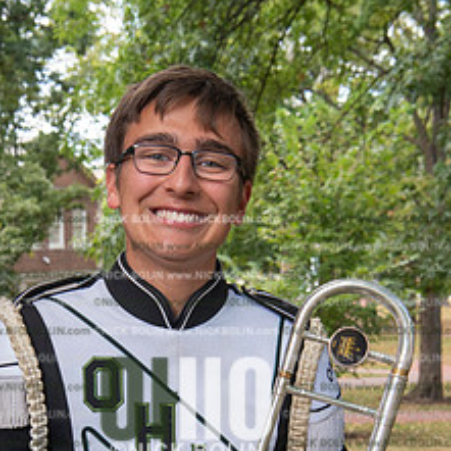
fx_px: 1223
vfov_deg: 20.4
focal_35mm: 83
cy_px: 414
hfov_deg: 20.9
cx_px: 186
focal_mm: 48
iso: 500
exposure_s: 1/100
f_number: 8
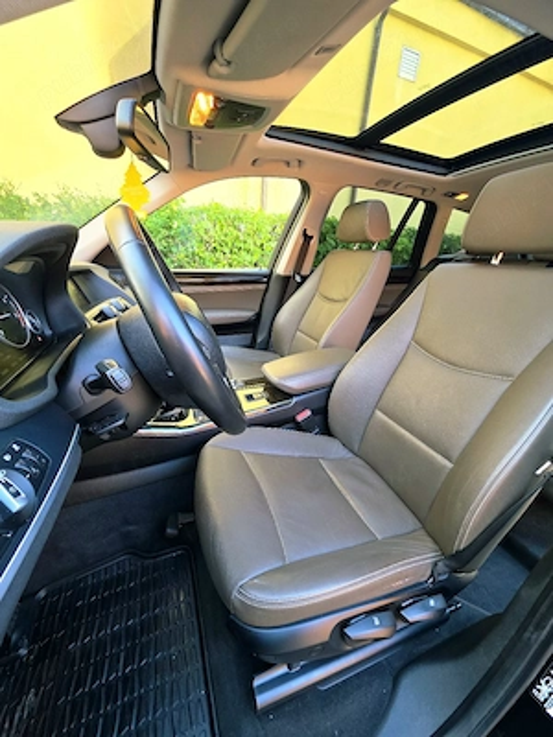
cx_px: 276
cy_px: 368
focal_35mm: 13
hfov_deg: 89.9
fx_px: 277
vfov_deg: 106.2
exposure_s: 1/101
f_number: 1.9
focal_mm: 2.2
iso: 200
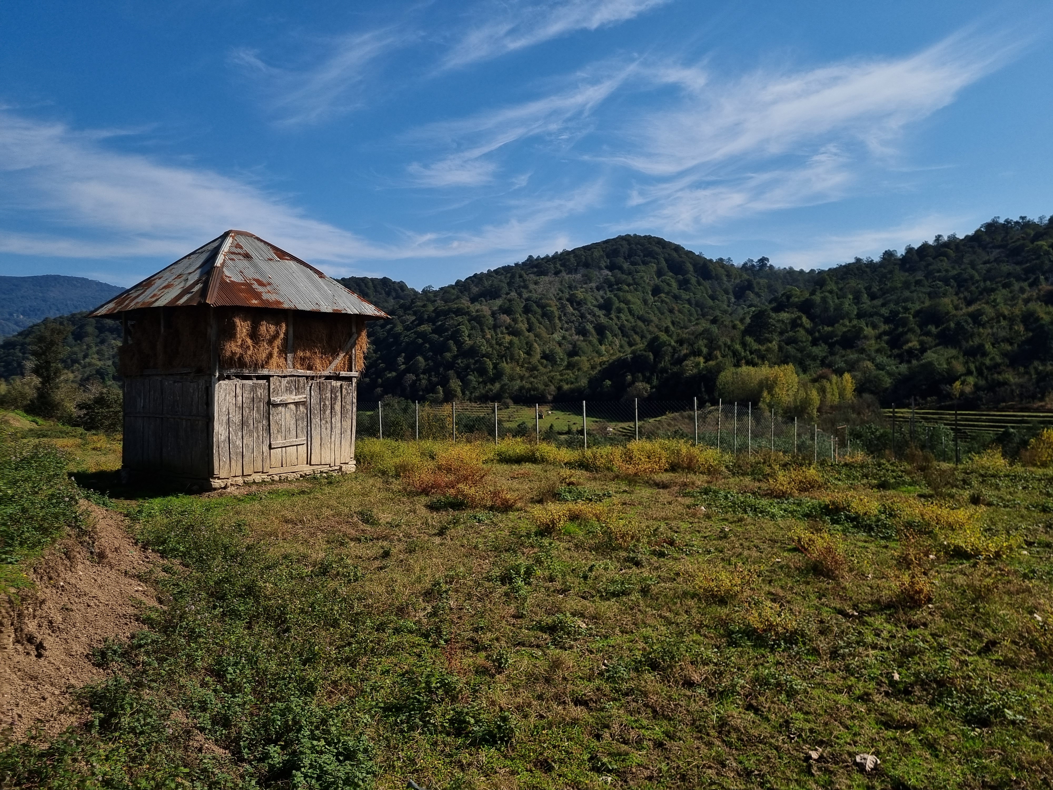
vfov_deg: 53.1
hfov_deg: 67.3
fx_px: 791
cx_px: 526
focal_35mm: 26
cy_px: 395
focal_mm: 5.4
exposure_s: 1/9088
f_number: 1.8
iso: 50
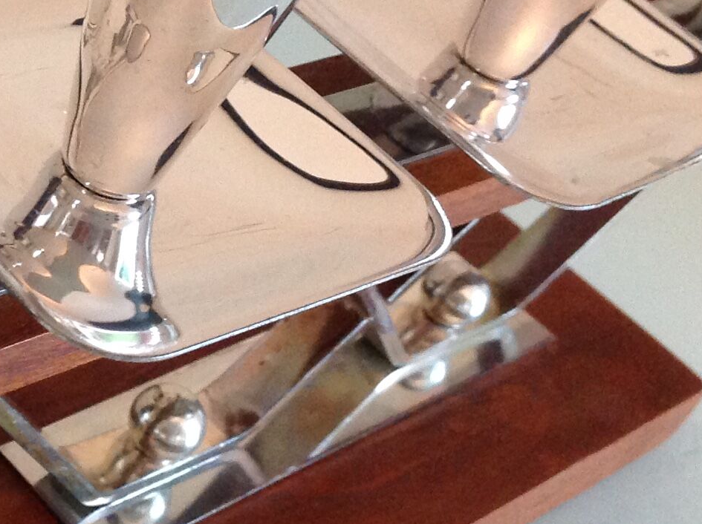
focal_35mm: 96
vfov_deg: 15.3
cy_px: 125
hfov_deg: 19.6
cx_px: -66
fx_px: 1944
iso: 250
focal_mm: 4.28
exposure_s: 1/15
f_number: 2.4
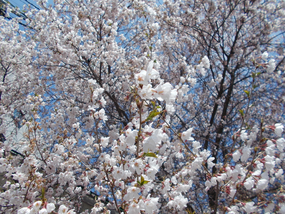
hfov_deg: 60.0
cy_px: 107
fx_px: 247
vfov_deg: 46.8
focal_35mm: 30
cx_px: 142
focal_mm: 5.3
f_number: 8.6
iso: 80
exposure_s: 1/160
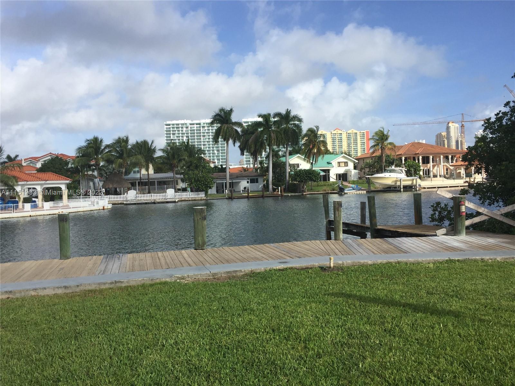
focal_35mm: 29
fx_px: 431
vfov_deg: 48.2
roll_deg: +1.3
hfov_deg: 61.7
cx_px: 258
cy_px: 193
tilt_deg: -0.9
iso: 32
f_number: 2.2
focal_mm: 4.15
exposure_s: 1/2198
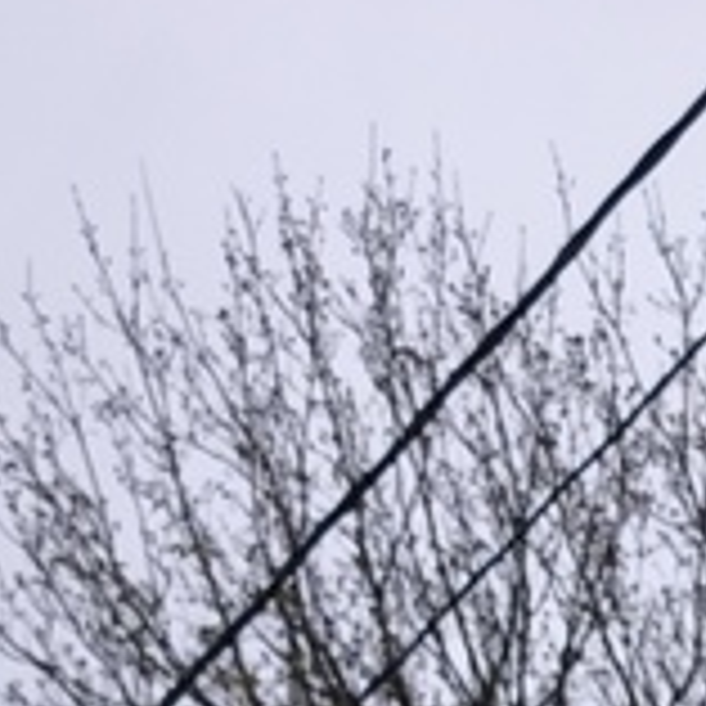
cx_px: 1542
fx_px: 4776
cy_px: 2873
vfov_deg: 6.6
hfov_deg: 8.0
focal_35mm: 207
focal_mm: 6.57
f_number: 1.6
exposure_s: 1/224
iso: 50
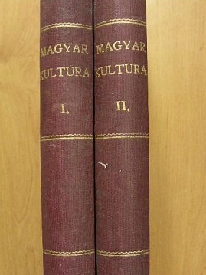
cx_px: 113
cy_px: 165
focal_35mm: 48
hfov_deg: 30.2
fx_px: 381
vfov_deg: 39.5
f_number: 3.5
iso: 164
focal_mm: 6.3
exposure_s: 1/30
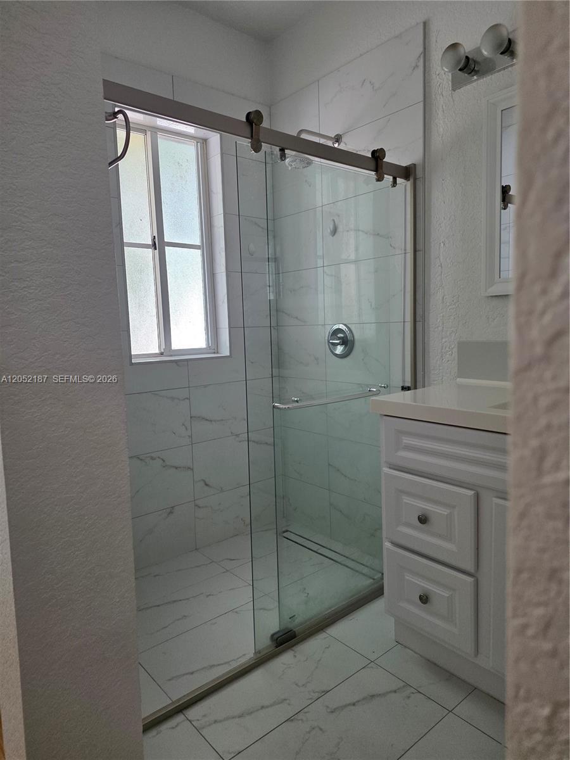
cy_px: 380
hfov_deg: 58.9
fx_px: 505
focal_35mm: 23
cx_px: 285
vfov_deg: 73.9
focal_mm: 6.25
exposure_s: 1/120
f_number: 1.7
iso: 200
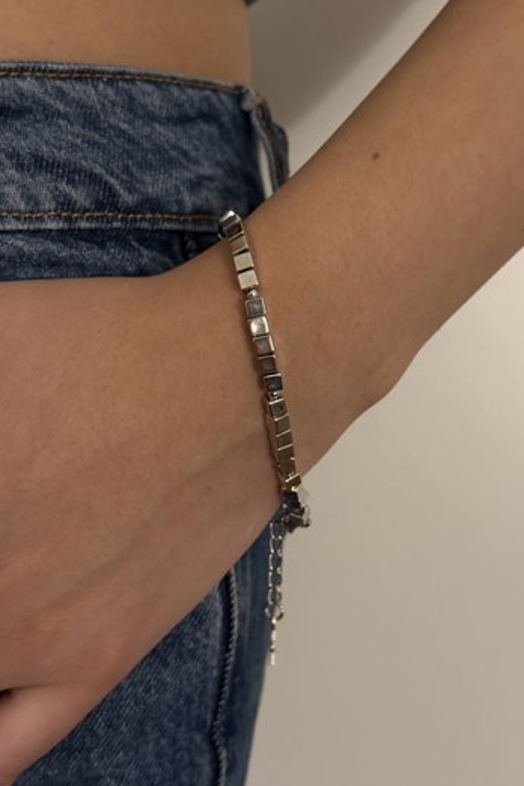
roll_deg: -0.1
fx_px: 1113
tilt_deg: -8.0
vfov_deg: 38.9
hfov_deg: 26.5
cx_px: 254
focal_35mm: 51
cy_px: 389
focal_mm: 6.76
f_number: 1.78
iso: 400
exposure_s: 1/33
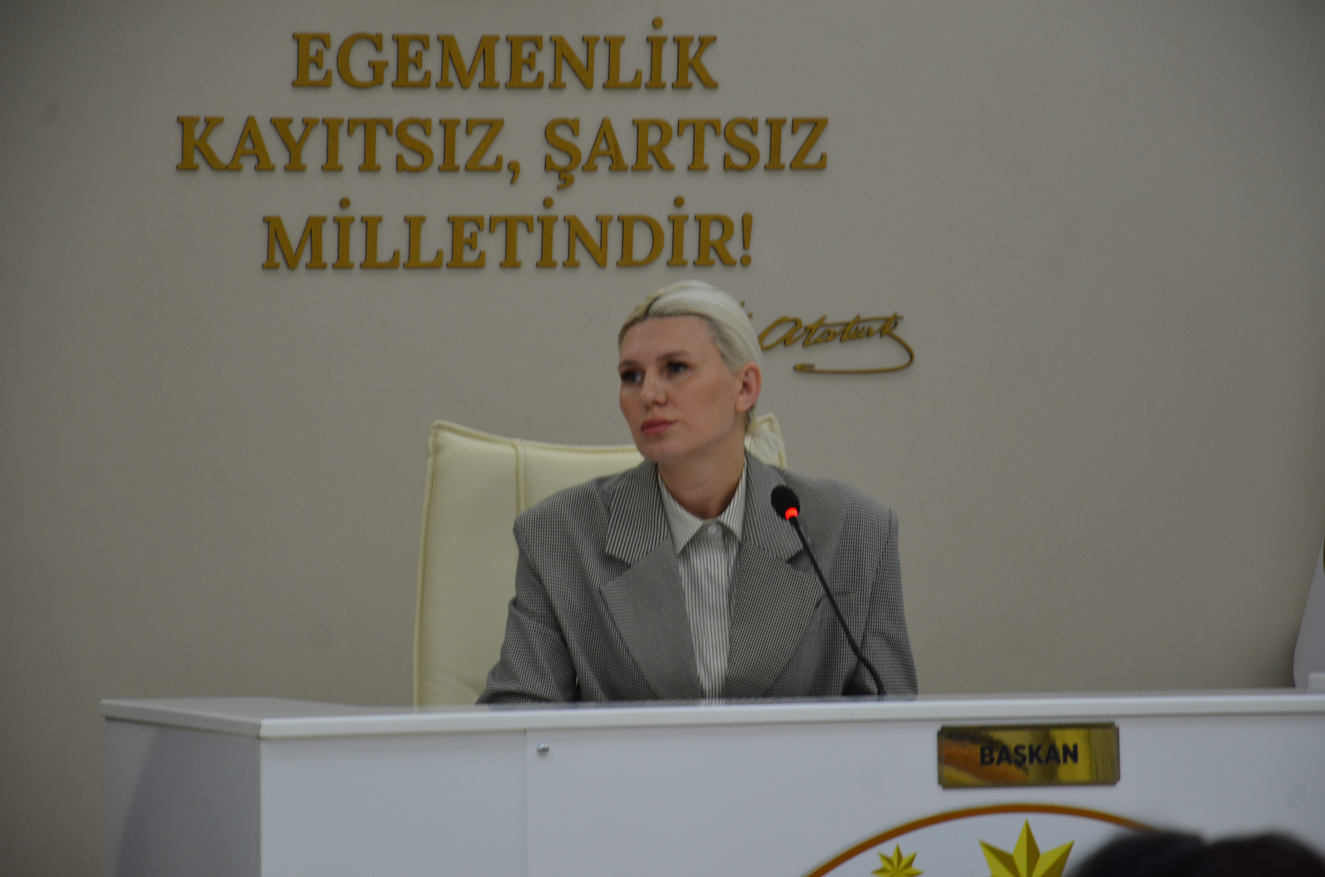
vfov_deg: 8.7
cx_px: 662
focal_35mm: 158
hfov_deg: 13.1
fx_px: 5785
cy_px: 438
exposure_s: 1/60
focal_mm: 105
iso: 450
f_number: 5.6
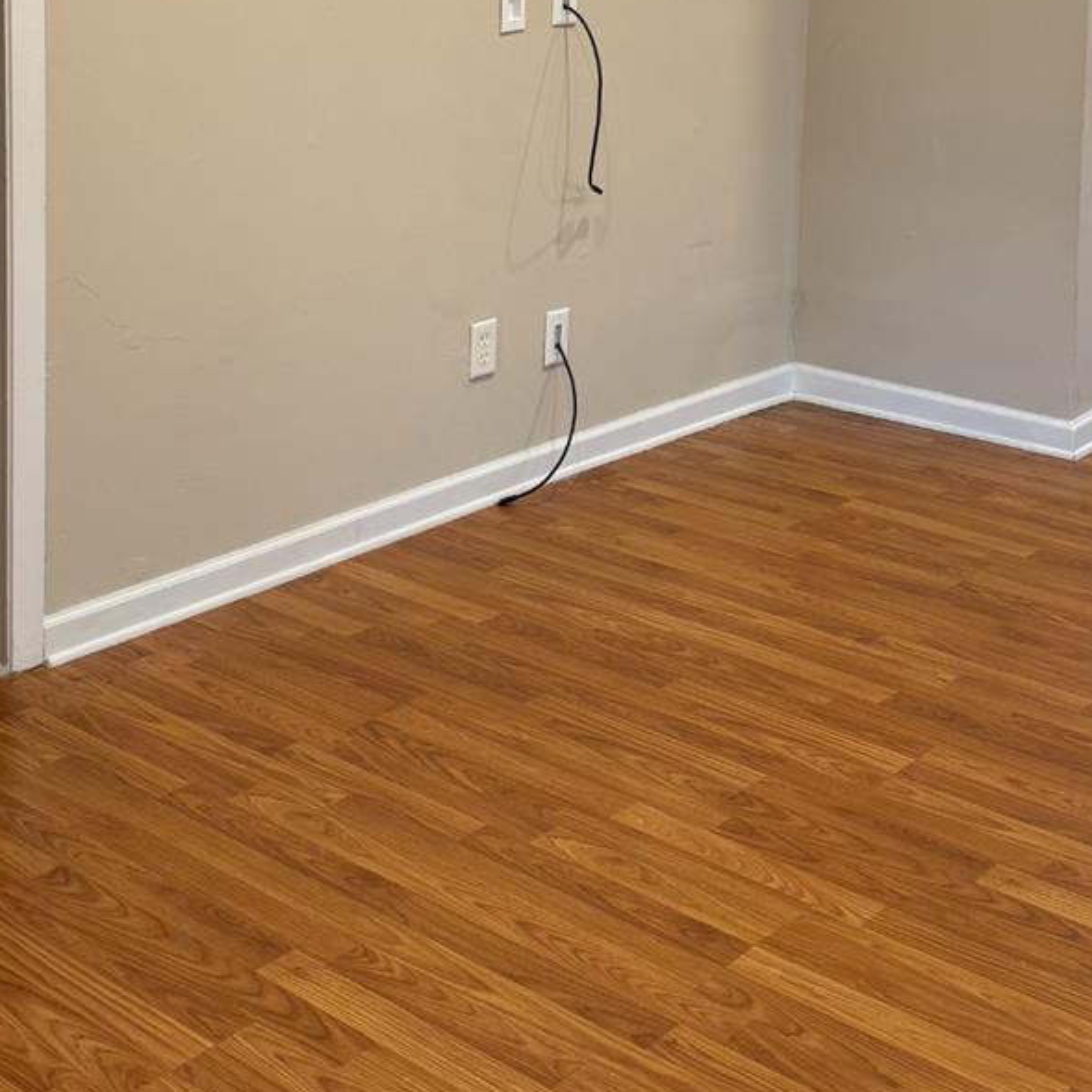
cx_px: 579
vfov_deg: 29.9
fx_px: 1927
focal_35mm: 54
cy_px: 58
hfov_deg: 31.6
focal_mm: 6.76
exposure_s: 1/60
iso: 160
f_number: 1.78
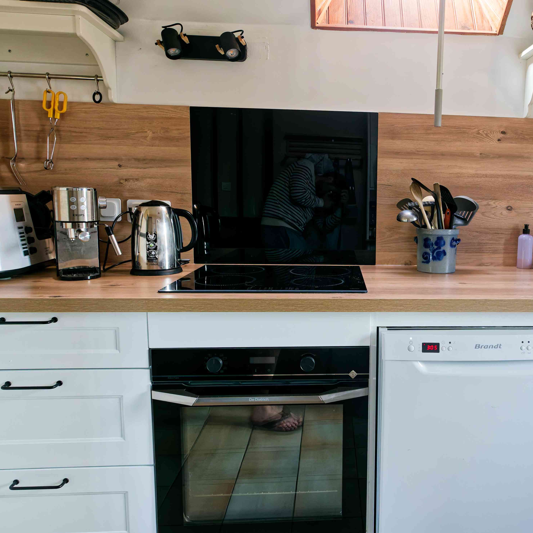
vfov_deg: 57.5
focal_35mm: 28
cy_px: 254
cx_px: 383
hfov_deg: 55.5
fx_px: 485
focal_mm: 11
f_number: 4
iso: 1250
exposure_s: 1/160
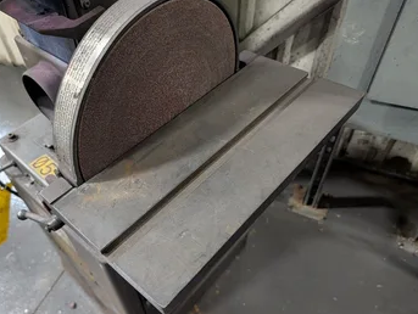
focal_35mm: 28
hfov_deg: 63.3
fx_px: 338
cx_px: 191
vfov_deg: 49.8
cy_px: 162
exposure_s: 1/120
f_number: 1.68
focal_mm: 6.9
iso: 827
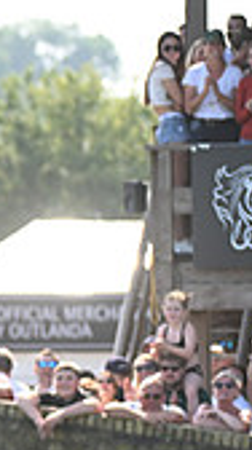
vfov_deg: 3.0
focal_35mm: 725
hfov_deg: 1.7
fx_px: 8647
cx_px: -437
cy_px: 296
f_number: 4.5
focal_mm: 200
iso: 720
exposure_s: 1/1250
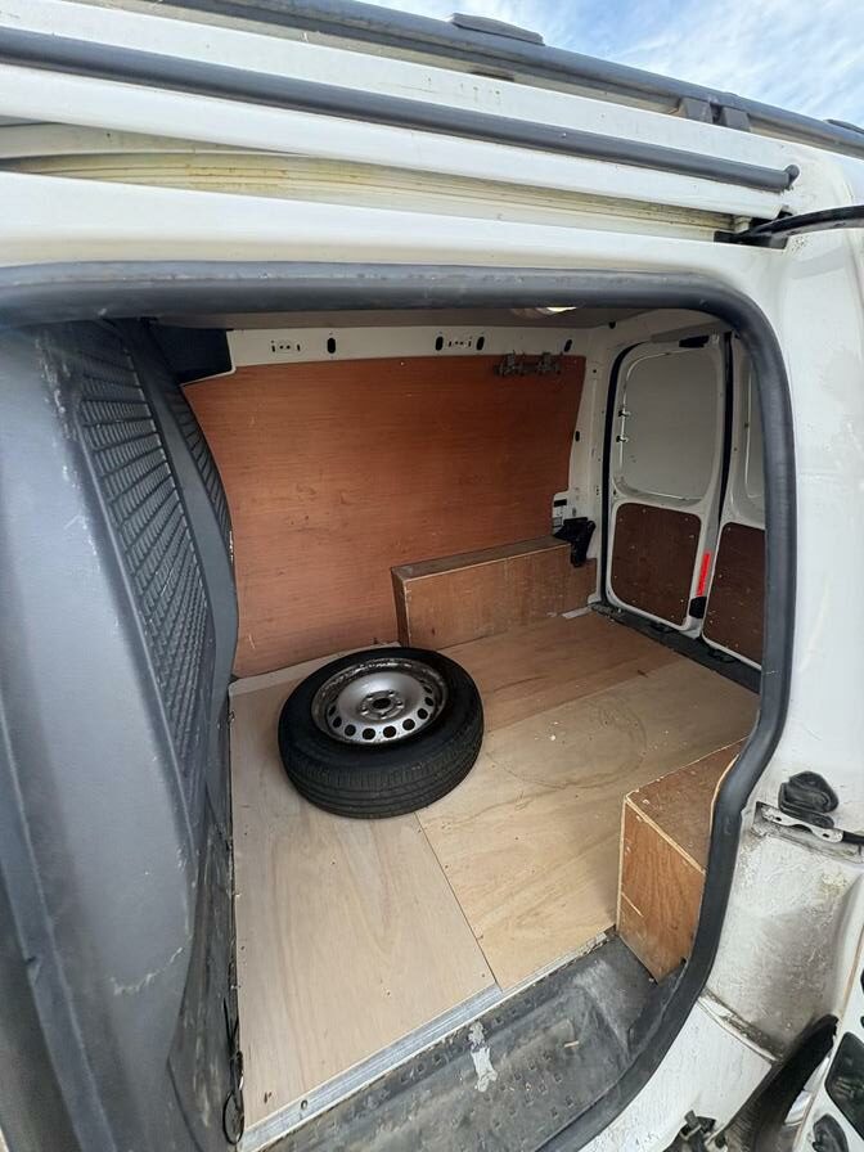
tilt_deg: -16.9
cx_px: 432
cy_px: 576
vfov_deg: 102.1
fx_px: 466
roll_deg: -2.4
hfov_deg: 85.7
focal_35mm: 14
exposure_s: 1/136
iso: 80
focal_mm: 2.22
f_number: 2.2
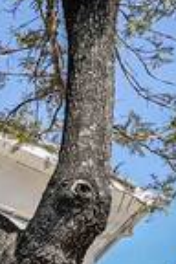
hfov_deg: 7.8
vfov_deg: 11.2
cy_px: 561
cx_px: -262
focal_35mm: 163
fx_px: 1192
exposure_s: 1/160
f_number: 5.6
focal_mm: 14.4
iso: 50
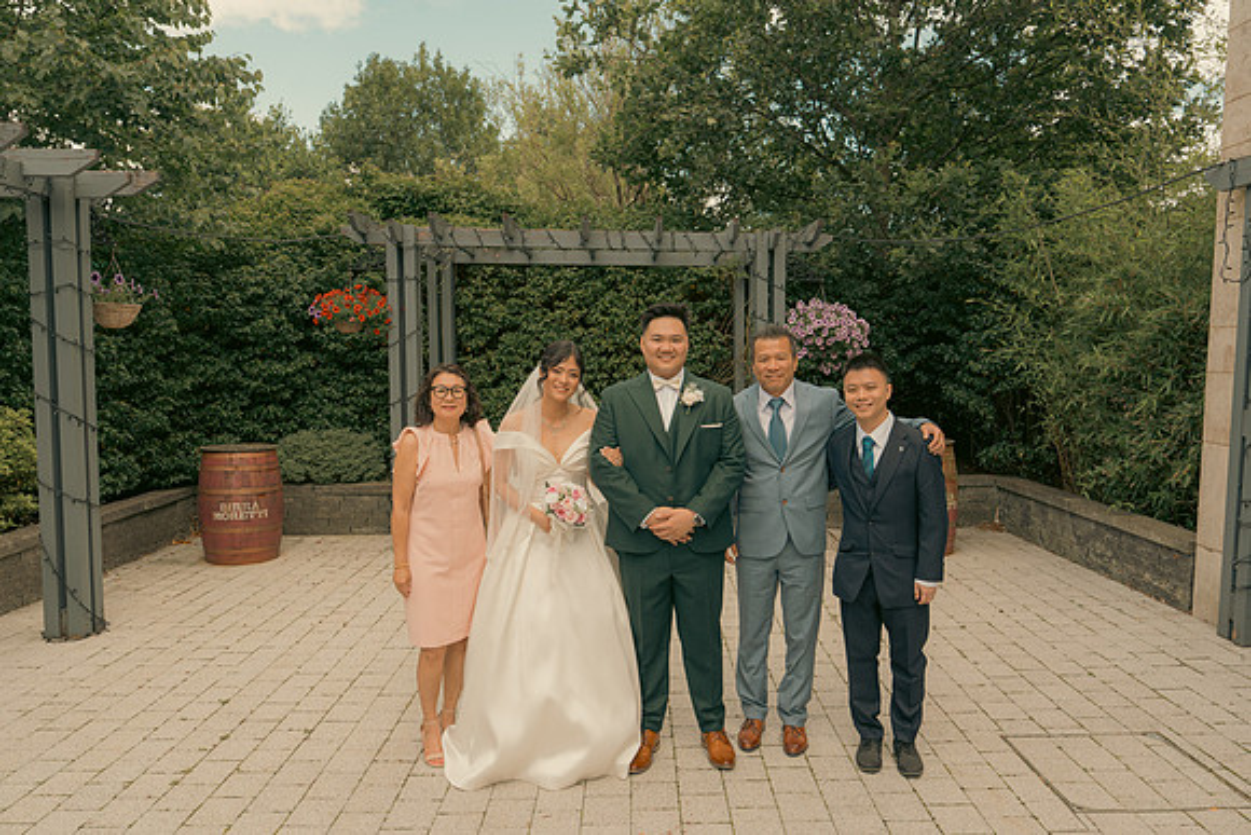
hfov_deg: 67.4
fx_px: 938
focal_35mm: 27
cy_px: 418
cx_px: 626
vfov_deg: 48.0
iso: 125
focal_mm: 27
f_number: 5.6
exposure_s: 1/160
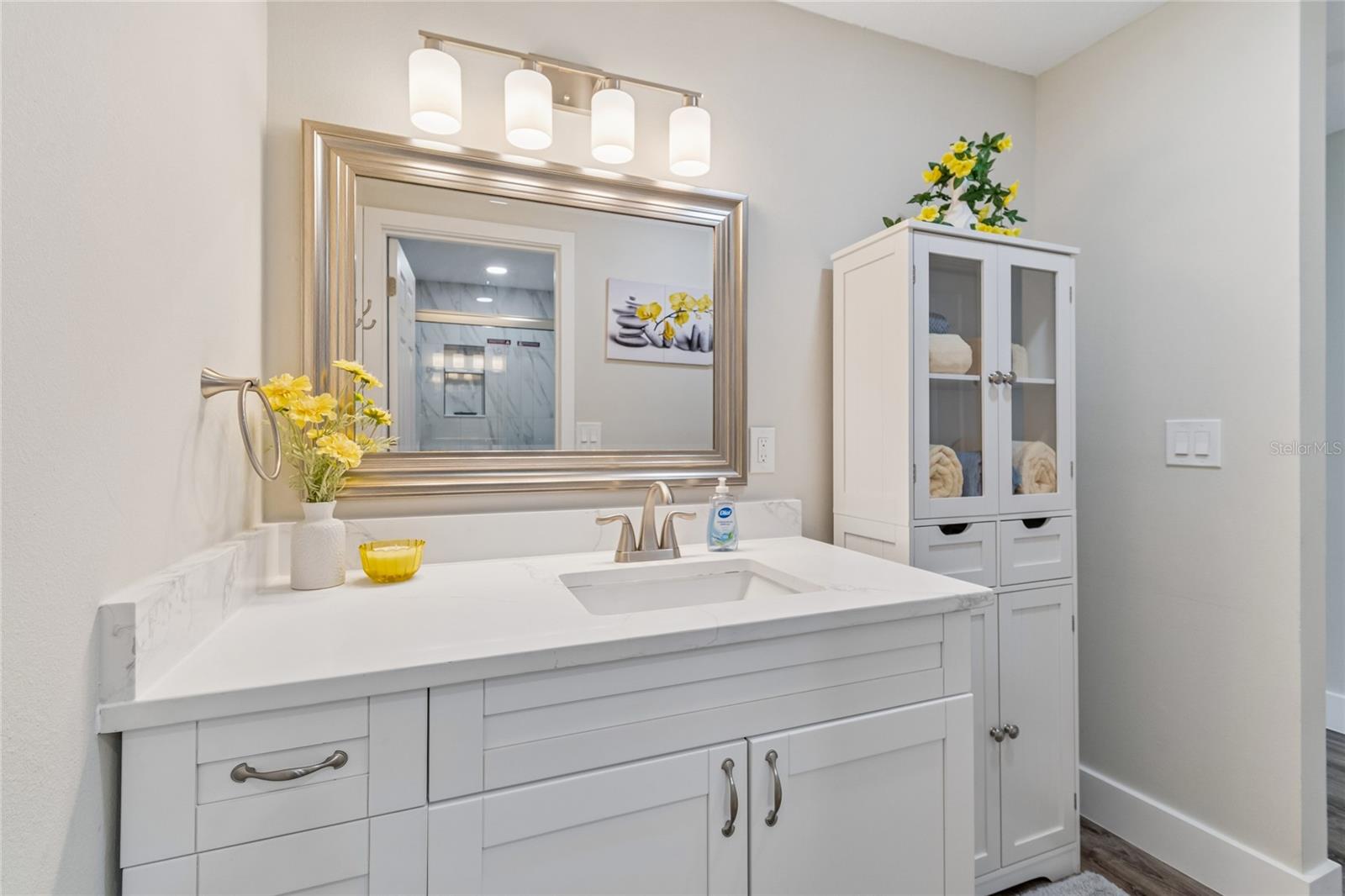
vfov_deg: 77.3
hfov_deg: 100.4
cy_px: 448
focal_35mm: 15
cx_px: 672
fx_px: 560
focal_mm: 10
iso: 100
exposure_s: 1/13
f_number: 7.1
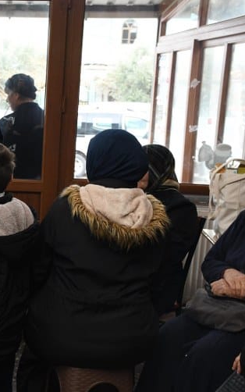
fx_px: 694
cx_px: -34
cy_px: 207
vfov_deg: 31.5
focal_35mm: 65
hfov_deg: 19.1
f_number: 5
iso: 1000
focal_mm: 27
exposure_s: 1/100
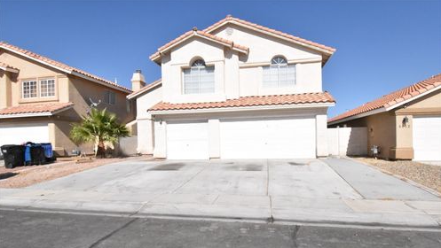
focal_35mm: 21
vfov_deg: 54.5
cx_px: 220
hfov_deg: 85.1
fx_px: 240
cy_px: 143
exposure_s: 1/4000
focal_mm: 13
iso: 4000
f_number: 13
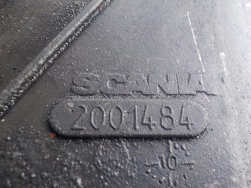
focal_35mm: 30
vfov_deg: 46.8
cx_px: 126
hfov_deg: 60.0
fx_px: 218
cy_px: 94
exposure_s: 1/30
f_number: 3.3
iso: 400
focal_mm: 4.1
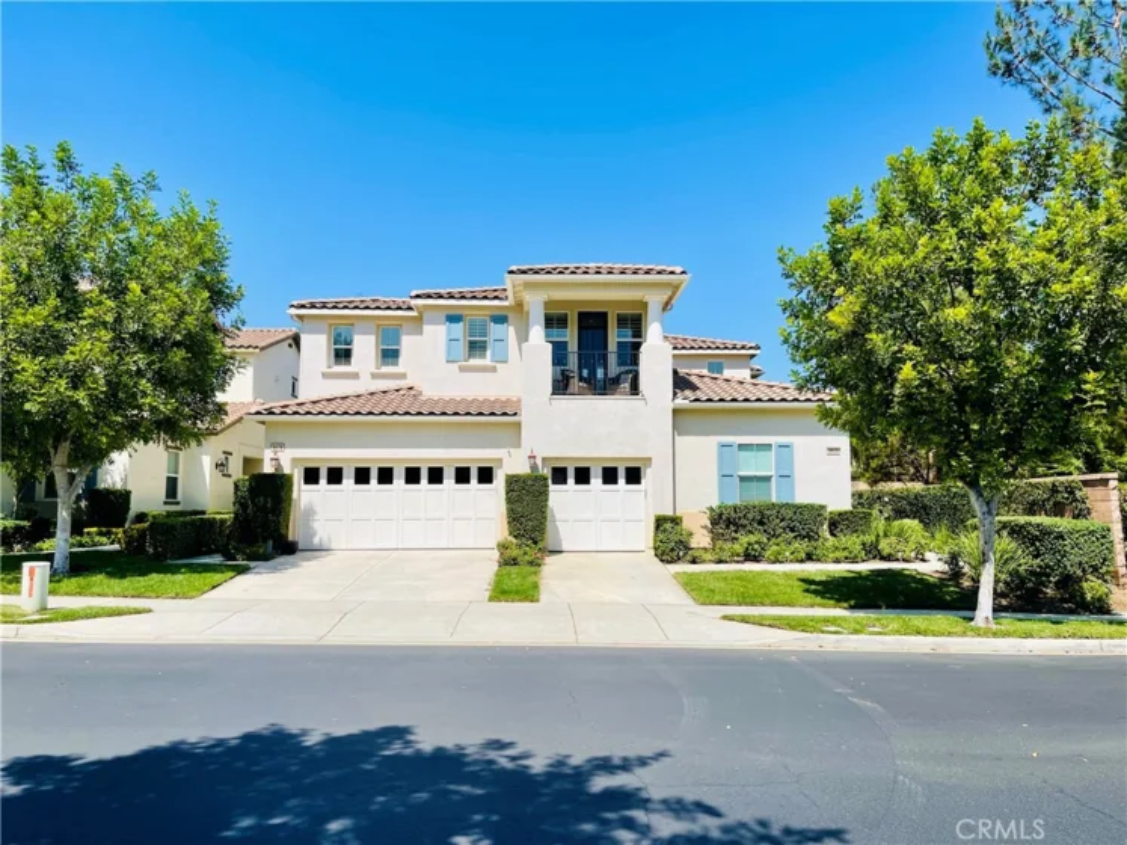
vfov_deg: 53.1
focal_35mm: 26
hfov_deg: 67.3
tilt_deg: +4.4
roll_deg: +0.0
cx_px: 564
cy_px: 422
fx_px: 846
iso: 32
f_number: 1.6
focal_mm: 5.1
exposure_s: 1/4717
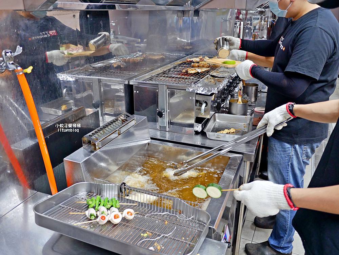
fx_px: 274
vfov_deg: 49.8
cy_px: 128
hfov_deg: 63.4
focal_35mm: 28
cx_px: 170
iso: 320
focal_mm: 14
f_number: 2.5
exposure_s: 1/60
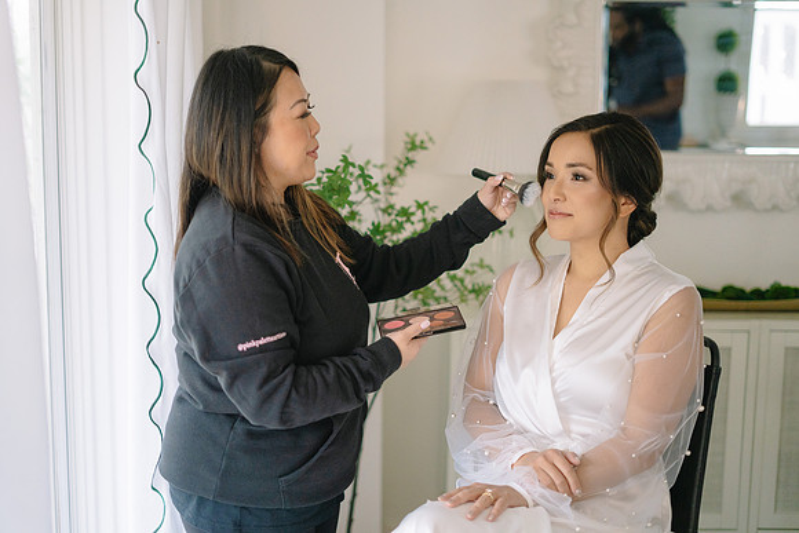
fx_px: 1110
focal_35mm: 50
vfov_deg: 27.0
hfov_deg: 39.6
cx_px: 400
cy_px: 266
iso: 1600
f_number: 1.8
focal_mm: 50
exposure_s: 1/200
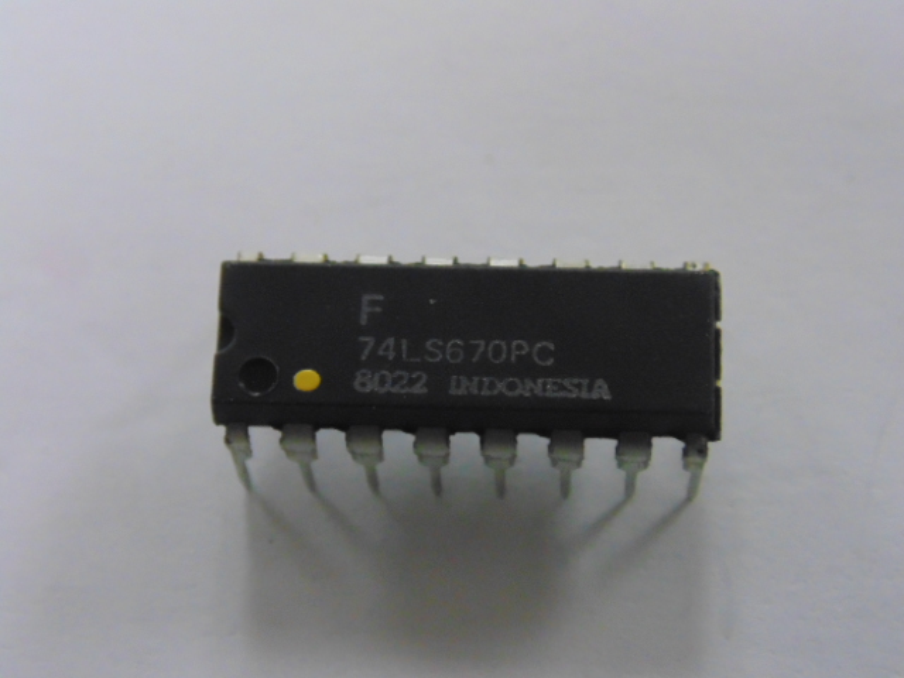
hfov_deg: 24.7
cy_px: 339
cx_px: 452
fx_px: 2063
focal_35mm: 79
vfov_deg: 18.7
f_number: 4.3
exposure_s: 1/60
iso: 800
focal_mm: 14.1
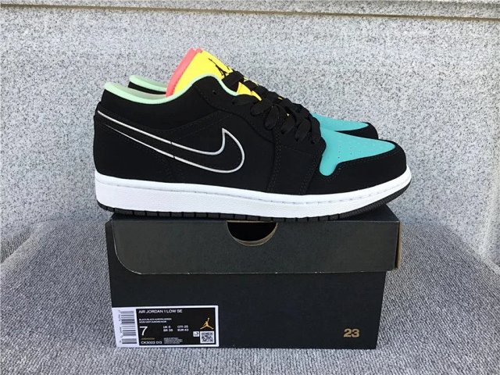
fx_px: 448
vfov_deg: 45.4
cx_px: 250
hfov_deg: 58.4
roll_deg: -1.1
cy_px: 188
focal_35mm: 31
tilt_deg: -18.1
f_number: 2.4
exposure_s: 1/105
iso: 25
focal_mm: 3.3
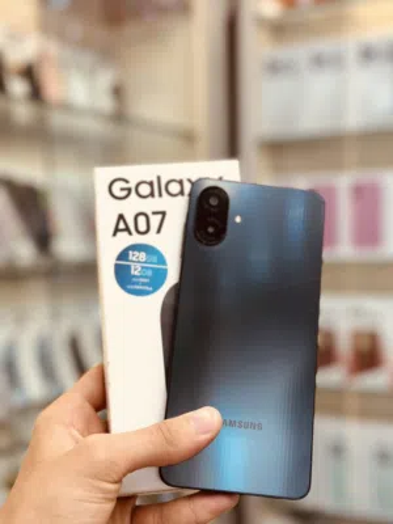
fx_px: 727
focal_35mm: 48
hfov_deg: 30.3
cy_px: 262
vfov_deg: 39.7
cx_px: 196
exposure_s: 1/166
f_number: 1.78
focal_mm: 6.86
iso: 64
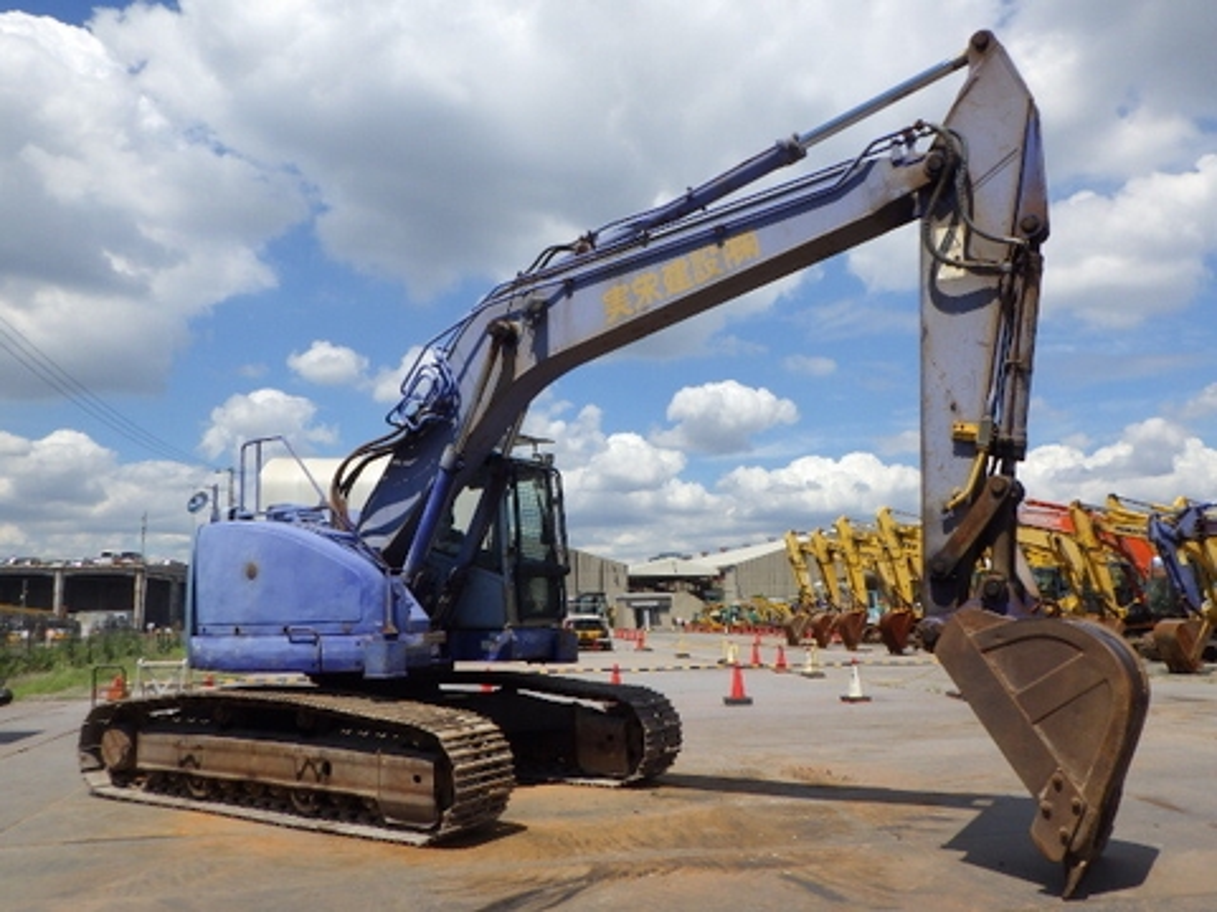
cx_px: 608
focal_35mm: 28
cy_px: 456
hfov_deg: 63.4
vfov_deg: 49.7
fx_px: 984
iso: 125
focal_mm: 5
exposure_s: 1/1500
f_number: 4.2
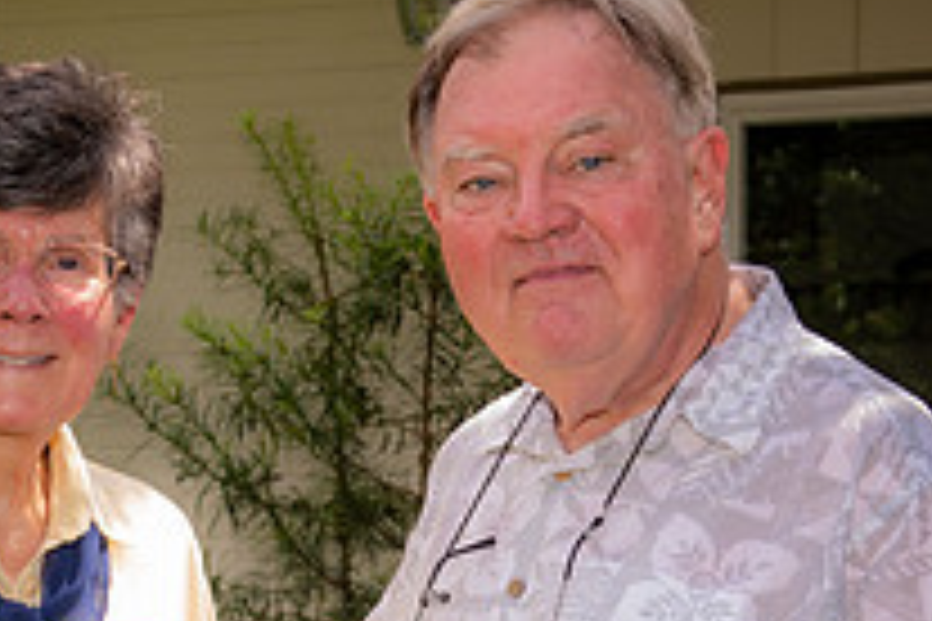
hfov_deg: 16.6
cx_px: 378
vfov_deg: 11.1
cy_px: 580
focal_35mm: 123
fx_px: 3184
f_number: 6.3
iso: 64
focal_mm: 44
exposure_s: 1/160
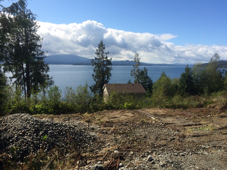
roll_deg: -0.9
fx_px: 190
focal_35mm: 29
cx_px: 114
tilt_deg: -7.1
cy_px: 85
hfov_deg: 61.7
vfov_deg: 48.2
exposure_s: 1/2283
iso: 32
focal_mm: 4.15
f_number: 2.2
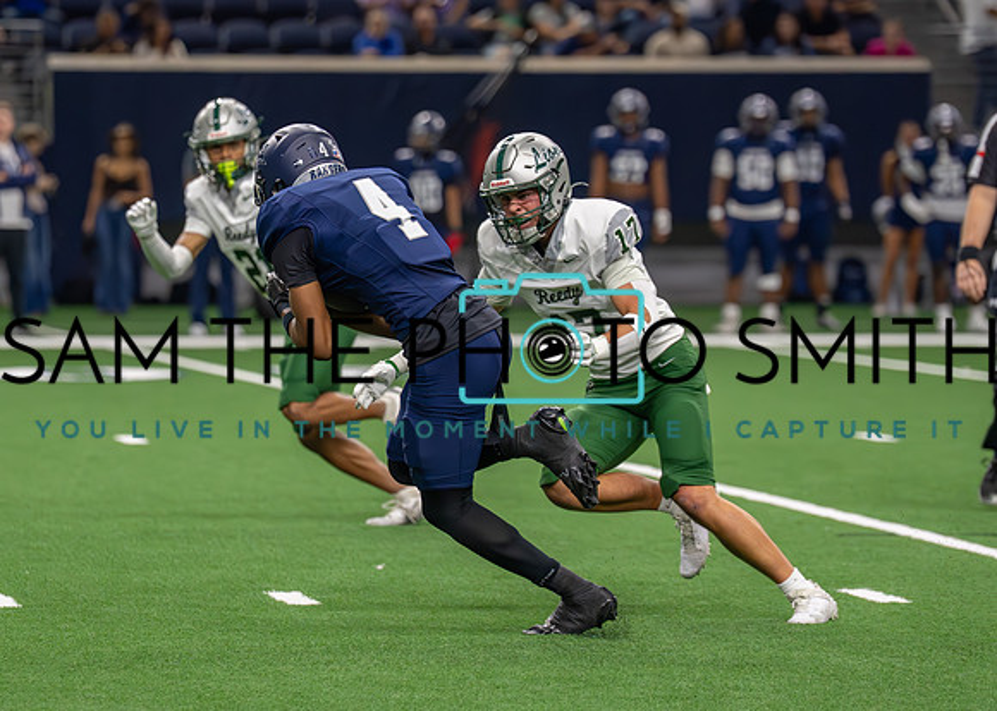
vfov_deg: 5.7
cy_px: 326
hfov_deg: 8.0
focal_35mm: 251
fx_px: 7117
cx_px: 439
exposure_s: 1/1600
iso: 4000
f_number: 2.8
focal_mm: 146
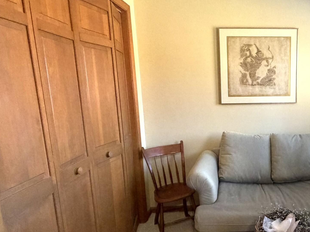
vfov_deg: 48.1
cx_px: 250
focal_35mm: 29
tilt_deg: -10.3
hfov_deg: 56.9
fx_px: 260
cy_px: 130
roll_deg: +1.9
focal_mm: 2.22
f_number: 2.2
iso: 500
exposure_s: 1/60
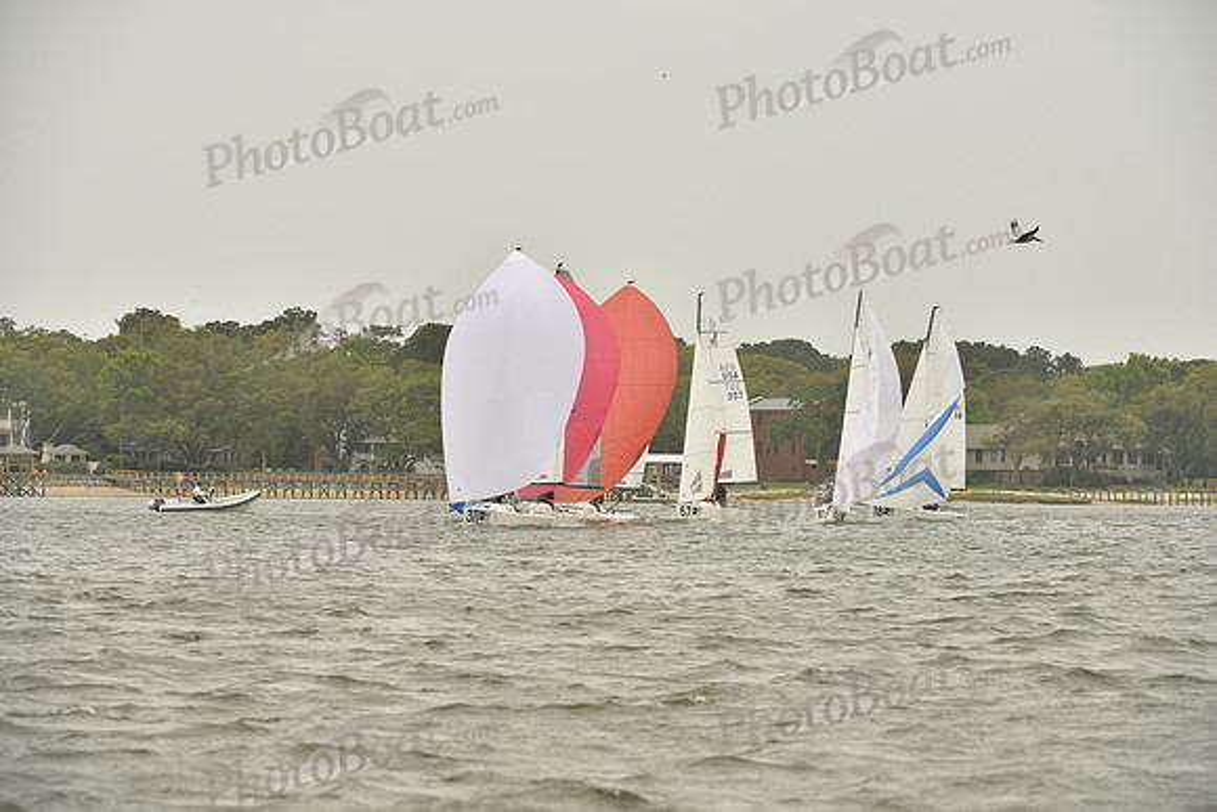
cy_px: 406
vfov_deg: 6.9
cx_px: 608
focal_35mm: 200
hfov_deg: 10.3
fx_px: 6762
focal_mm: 200
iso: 320
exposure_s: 1/1000
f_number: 7.1
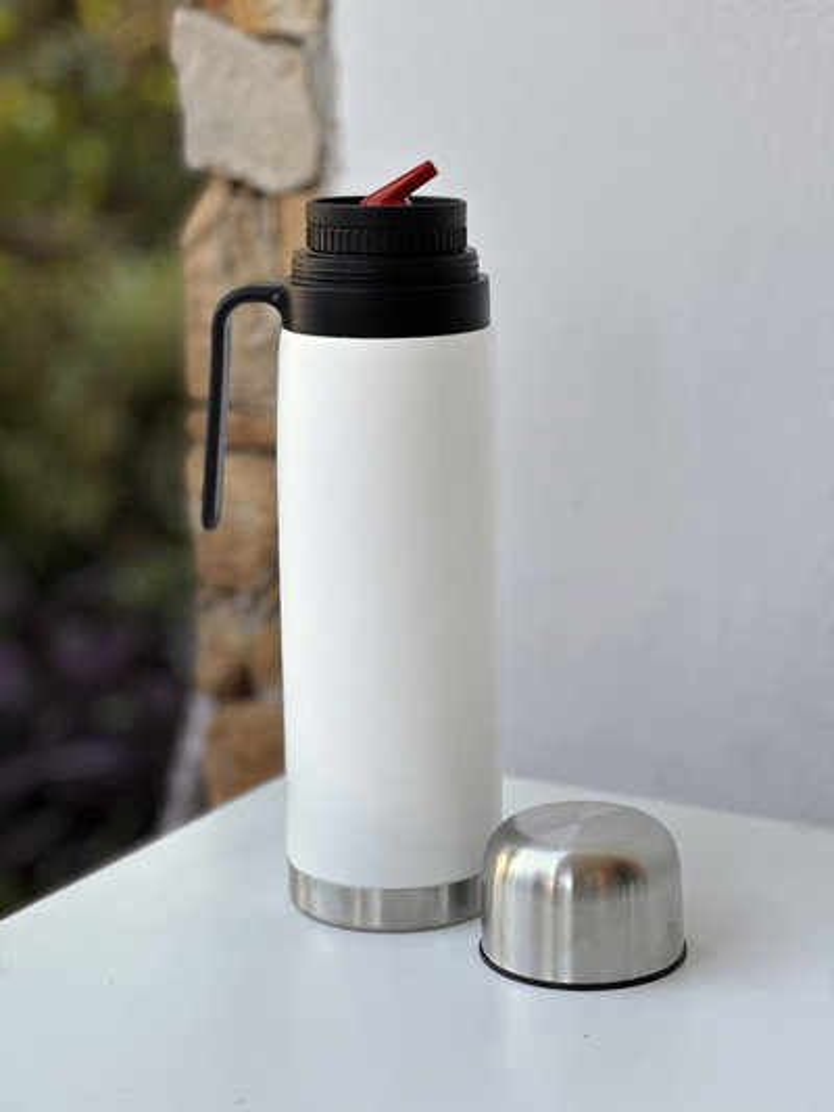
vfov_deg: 25.3
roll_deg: +1.3
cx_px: 417
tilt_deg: -12.4
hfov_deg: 19.1
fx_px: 2473
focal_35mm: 77
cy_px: 556
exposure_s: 1/121
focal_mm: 9
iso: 64
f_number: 2.8
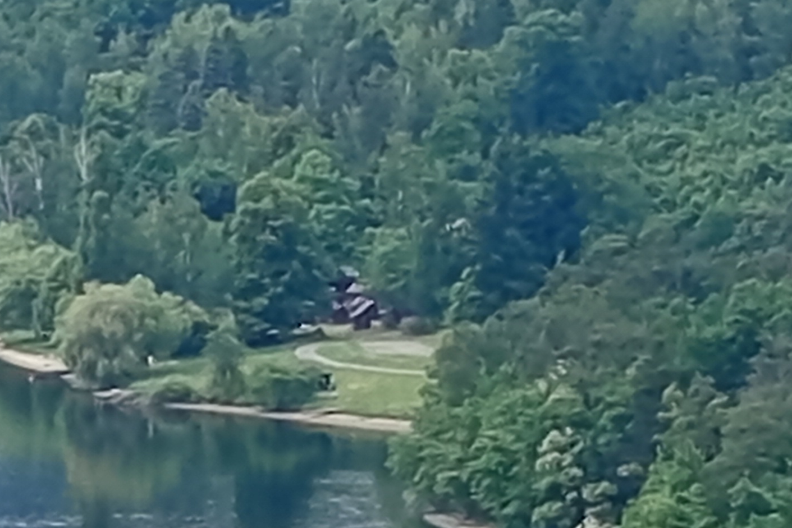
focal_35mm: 572
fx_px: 12584
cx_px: 7
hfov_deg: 3.6
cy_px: 416
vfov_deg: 2.4
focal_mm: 5.24
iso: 50
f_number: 1.7
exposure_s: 1/276
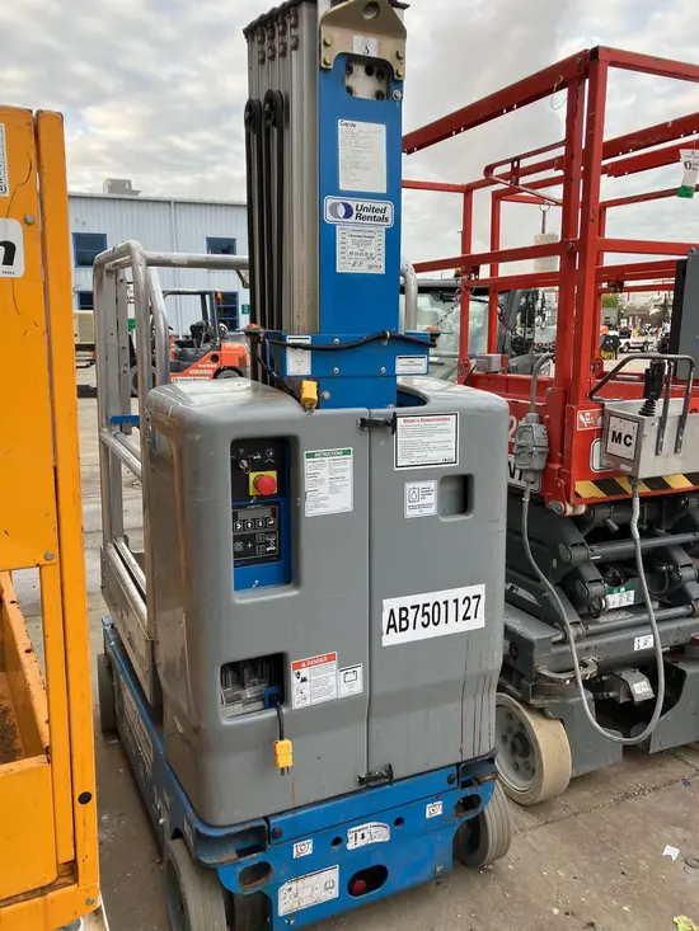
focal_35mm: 28
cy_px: 466
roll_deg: +0.1
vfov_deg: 63.4
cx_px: 350
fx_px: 754
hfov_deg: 49.8
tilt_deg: -8.8
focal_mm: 3.99
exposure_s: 1/121
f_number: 1.8
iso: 40
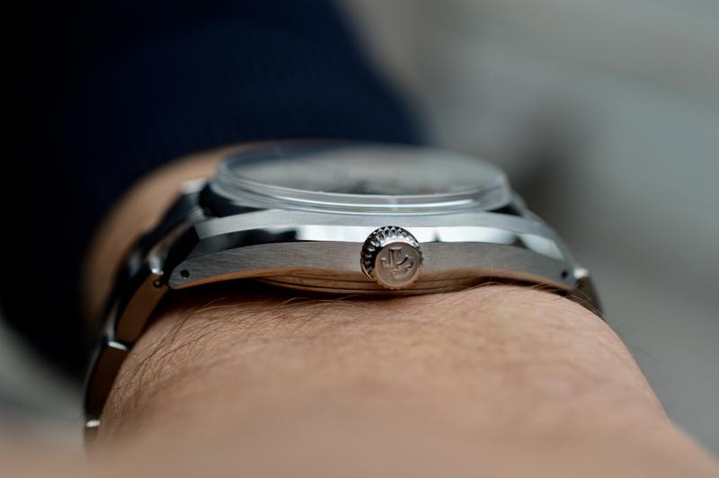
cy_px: 239
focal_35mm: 60
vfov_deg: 22.6
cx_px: 360
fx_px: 1197
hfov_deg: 33.4
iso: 125
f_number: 5.6
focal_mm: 40
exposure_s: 1/125
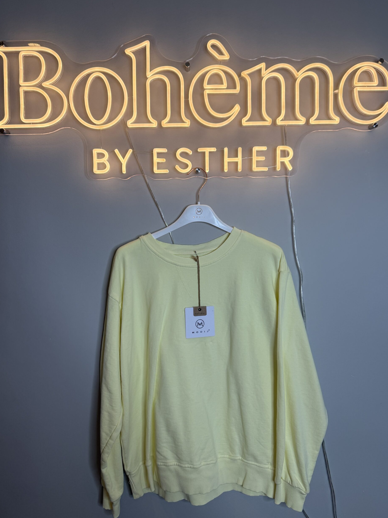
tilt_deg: -1.8
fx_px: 374
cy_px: 254
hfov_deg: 54.9
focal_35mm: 25
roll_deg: +0.4
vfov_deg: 69.4
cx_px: 193
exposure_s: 1/339
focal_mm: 6.76
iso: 100
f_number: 1.78
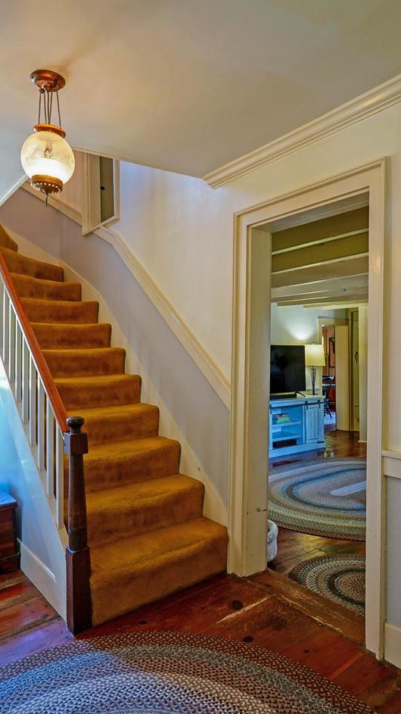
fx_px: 454
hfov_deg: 47.6
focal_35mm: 24
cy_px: 356
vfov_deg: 76.3
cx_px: 222
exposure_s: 1/30
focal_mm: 10
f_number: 2.8
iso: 250
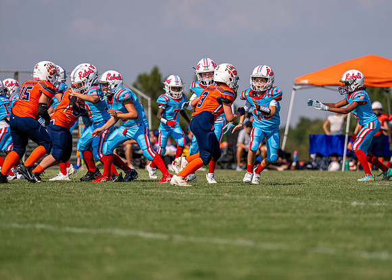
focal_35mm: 260
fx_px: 2894
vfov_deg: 5.5
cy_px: 132
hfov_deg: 7.7
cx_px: 218
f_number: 2.8
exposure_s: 1/3200
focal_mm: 200
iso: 125
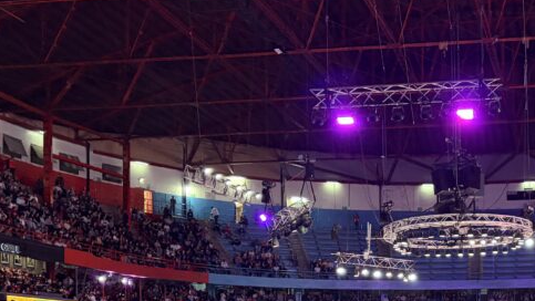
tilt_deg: -0.3
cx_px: 456
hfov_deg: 33.5
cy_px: 339
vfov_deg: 19.2
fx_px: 851
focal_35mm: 60
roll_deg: +1.0
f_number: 1.6
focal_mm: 5.96
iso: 640
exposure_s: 1/40
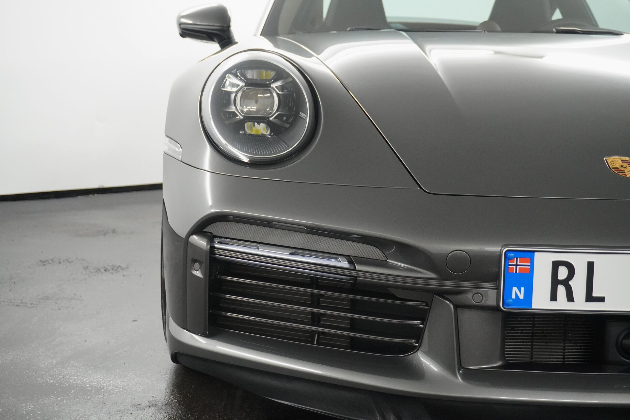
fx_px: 1050
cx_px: 315
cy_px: 210
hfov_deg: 33.4
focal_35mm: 60
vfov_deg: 22.6
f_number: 5.6
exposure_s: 1/160
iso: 4000
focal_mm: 40
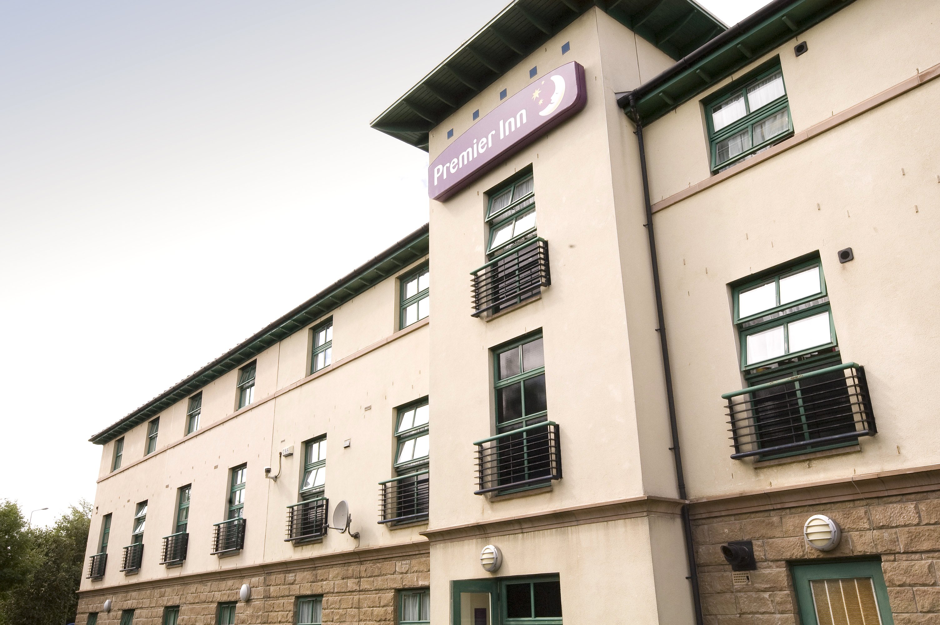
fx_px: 783
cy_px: 312
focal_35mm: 30
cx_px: 470
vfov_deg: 43.5
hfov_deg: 62.0
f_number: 11
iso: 200
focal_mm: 20
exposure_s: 1/125
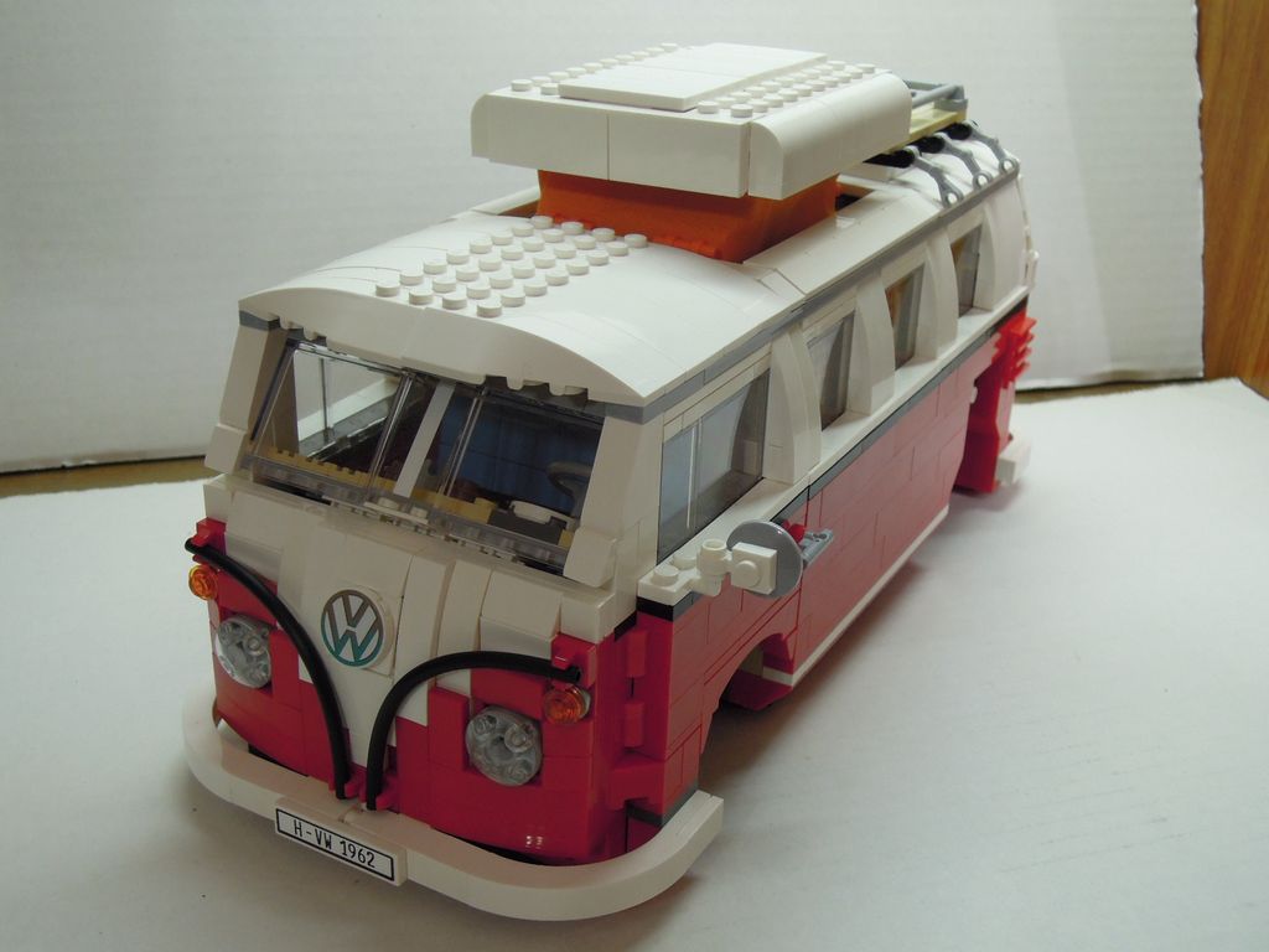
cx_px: 634
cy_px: 476
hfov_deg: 42.1
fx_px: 1650
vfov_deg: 32.2
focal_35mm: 45
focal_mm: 8.1
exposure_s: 1/50
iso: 280
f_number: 3.5
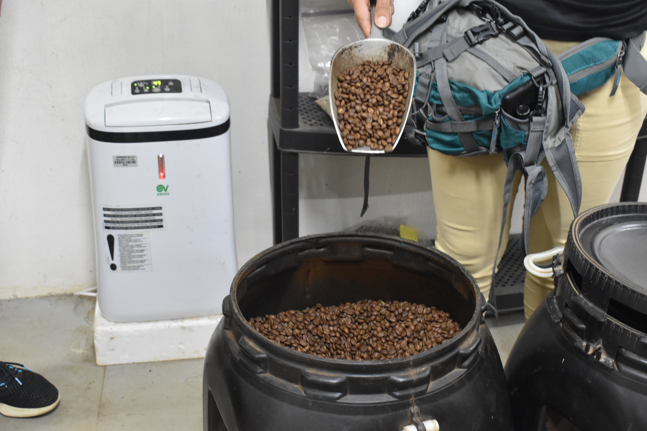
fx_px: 836
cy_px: 216
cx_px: 324
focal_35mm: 46
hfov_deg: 42.3
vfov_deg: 28.9
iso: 2500
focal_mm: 31
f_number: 6.3
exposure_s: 1/15
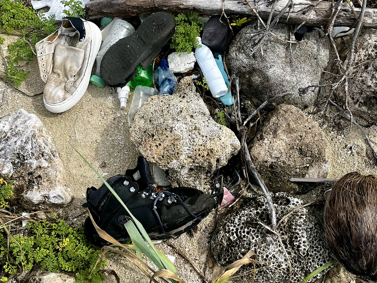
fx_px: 446
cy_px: 150
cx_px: 194
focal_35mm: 41
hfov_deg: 45.8
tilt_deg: -75.9
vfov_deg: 35.1
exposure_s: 1/2825
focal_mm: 5.1
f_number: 1.6
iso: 50
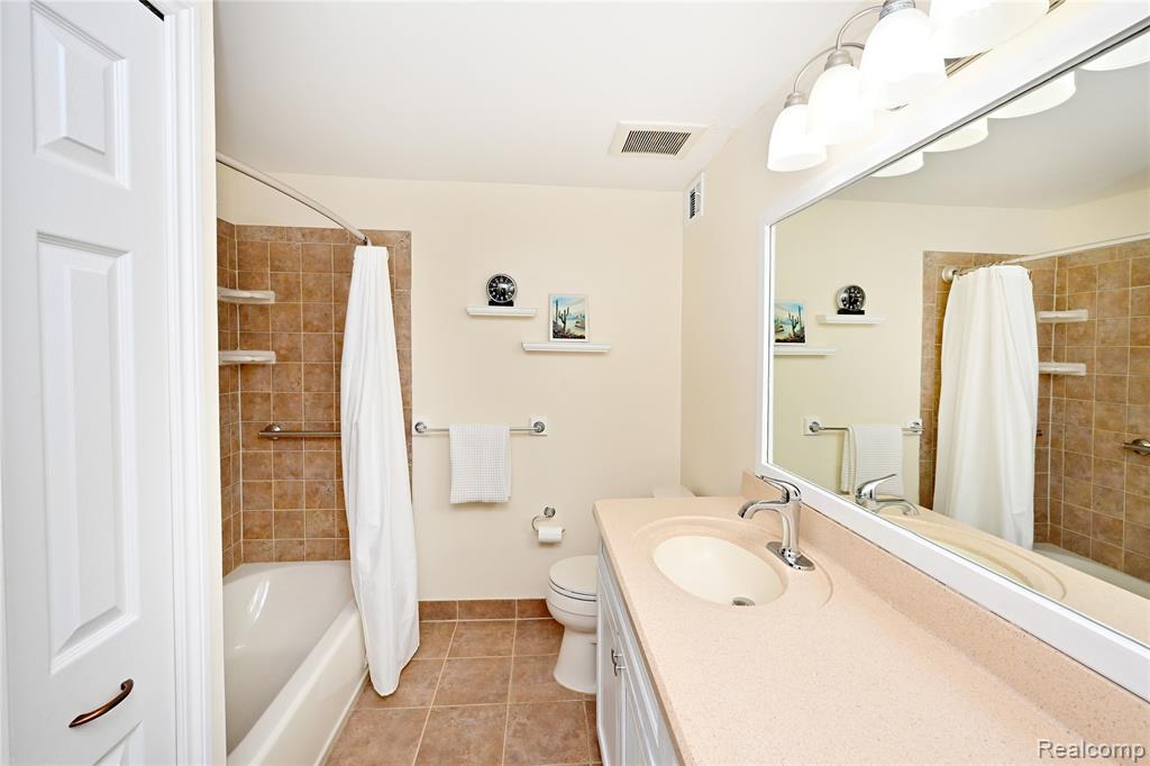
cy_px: 383
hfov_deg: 104.3
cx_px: 575
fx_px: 447
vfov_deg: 81.2
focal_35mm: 14
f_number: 10
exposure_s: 1/60
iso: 320
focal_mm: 14
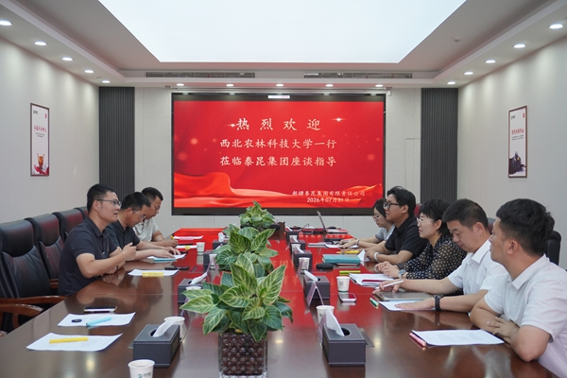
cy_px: 189
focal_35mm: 39
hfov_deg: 49.6
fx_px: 614
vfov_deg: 34.2
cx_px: 284
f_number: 4.5
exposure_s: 1/160
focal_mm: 26
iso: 640
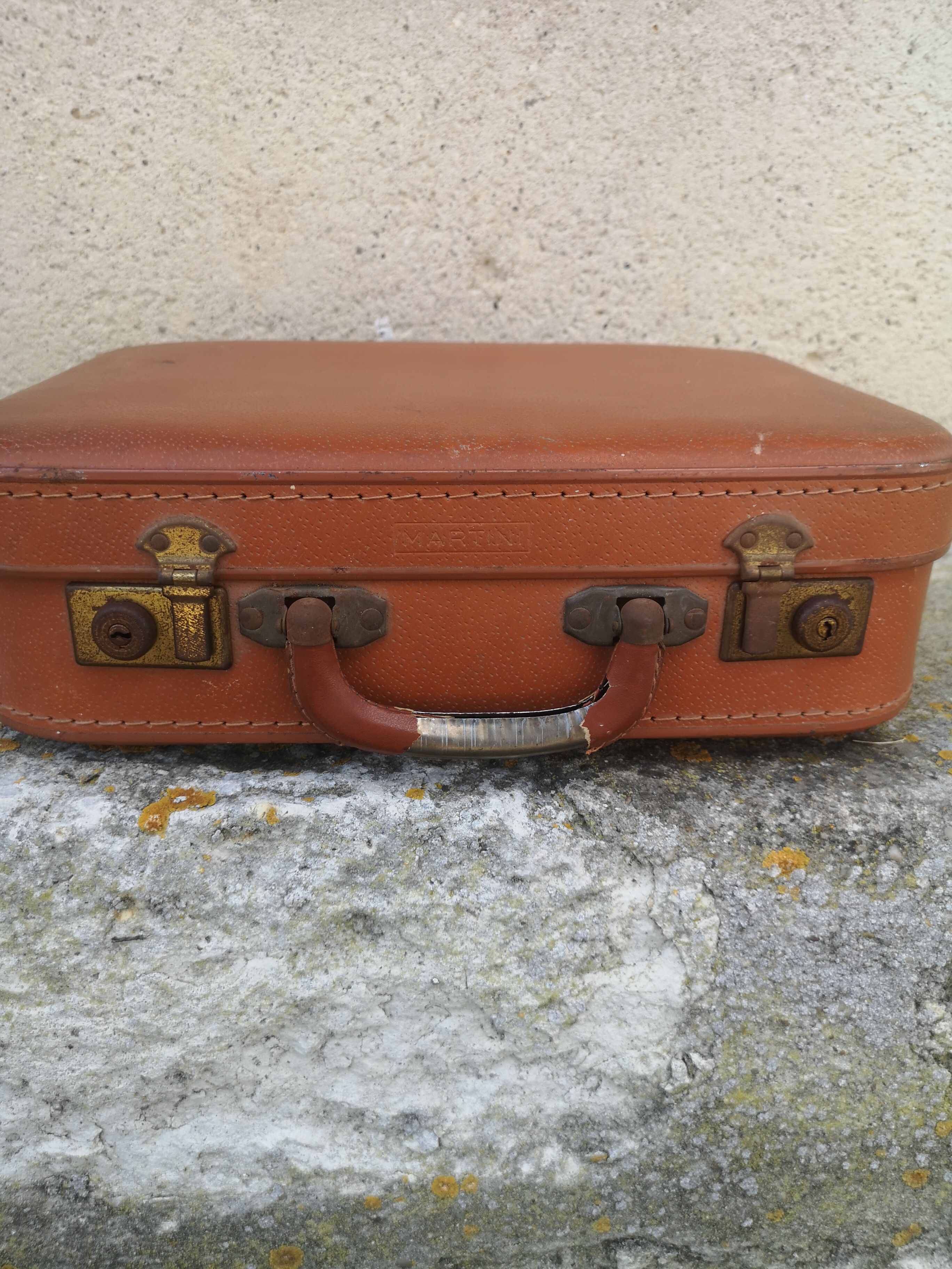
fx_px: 990
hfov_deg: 51.4
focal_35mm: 27
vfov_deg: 65.3
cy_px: 634
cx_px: 476
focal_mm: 5.58
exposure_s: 1/535
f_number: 1.8
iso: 50
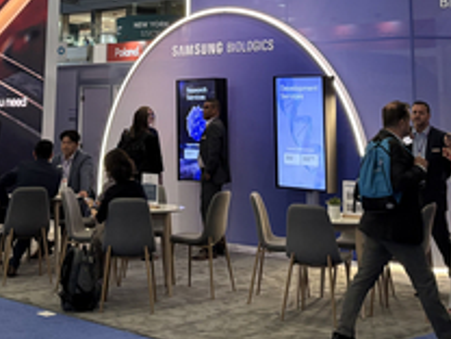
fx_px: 912
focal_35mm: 70
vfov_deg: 20.1
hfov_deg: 27.7
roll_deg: -0.4
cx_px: 184
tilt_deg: +8.1
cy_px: -30
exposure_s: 1/120
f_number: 1.6
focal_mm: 5.96
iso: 200
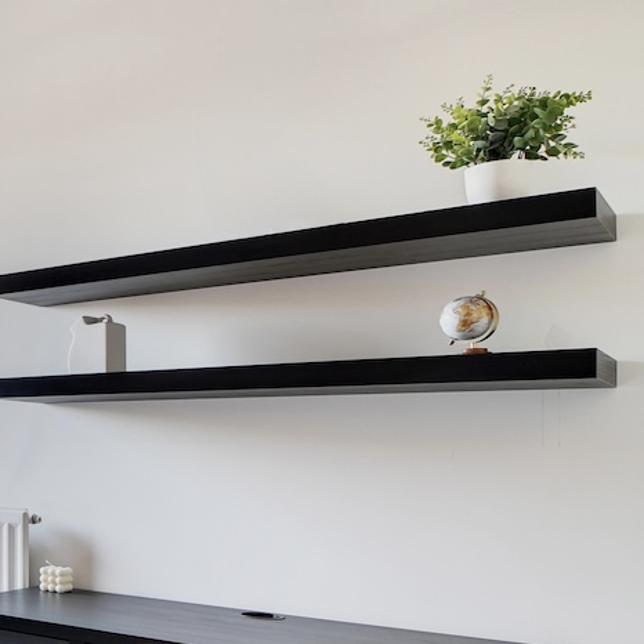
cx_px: -370
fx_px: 863
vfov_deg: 40.4
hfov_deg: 26.4
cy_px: 434
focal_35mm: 41
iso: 200
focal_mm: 10
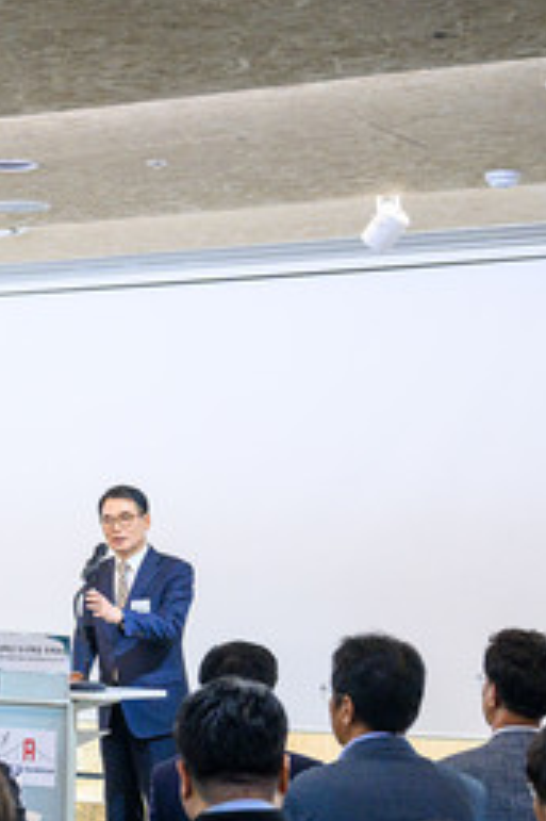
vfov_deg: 21.0
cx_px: 3
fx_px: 2210
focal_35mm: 97
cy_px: 503
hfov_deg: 13.9
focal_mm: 43
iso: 2000
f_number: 4
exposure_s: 1/250
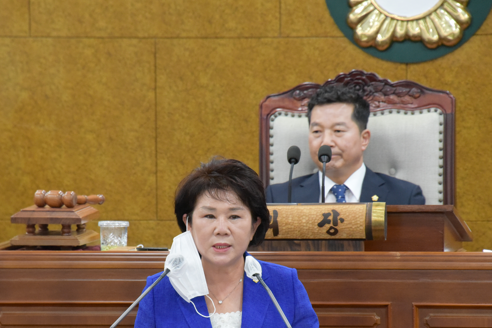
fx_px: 6015
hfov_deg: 4.7
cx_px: 225
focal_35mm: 440
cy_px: 238
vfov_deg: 3.1
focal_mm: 300
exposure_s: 1/200
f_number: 8
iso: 6400
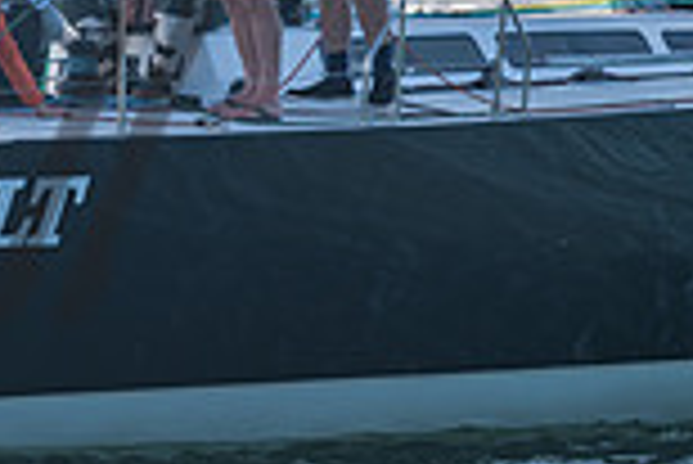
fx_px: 11233
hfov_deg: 3.5
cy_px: -300
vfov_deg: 2.4
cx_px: -216
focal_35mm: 583
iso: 100
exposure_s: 1/200
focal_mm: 155
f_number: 6.3
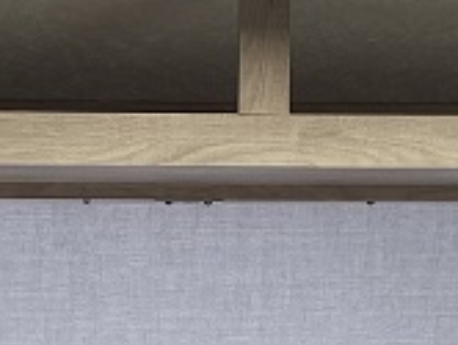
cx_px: 265
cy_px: 759
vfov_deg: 8.2
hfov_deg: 11.6
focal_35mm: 170
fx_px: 2253
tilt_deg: -5.9
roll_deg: -0.4
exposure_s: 1/127
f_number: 1.8
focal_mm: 3.99
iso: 20
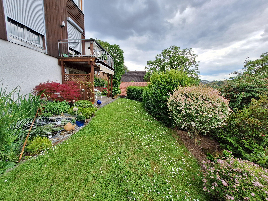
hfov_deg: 106.2
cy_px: 100
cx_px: 134
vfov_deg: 89.9
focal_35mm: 13
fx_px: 101
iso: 40
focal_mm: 1.74
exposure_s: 1/778
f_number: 2.2
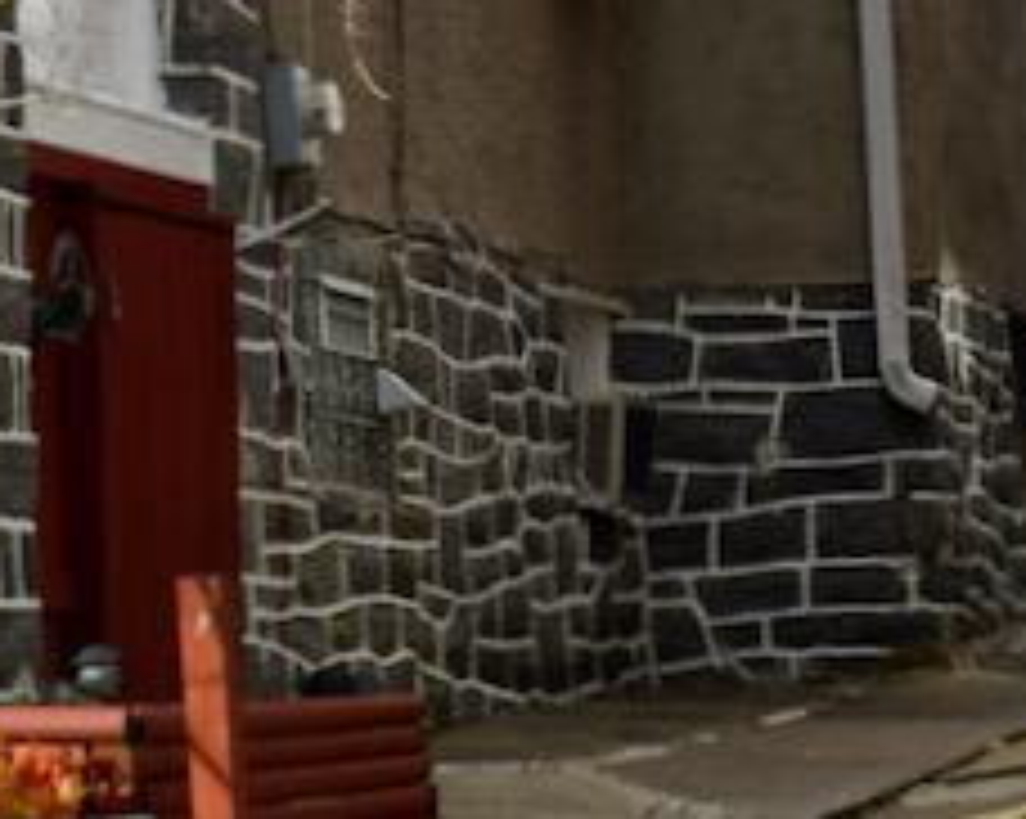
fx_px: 5279
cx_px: 86
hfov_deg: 11.0
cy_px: -459
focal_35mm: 174
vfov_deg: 8.6
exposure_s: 1/200
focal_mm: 22
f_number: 10
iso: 100
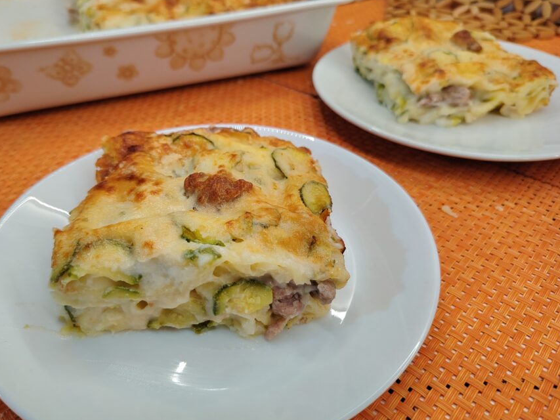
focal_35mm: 27
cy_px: 202
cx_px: 250
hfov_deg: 65.1
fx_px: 437
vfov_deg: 51.4
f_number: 1.75
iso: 384
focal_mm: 5.25
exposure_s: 1/40
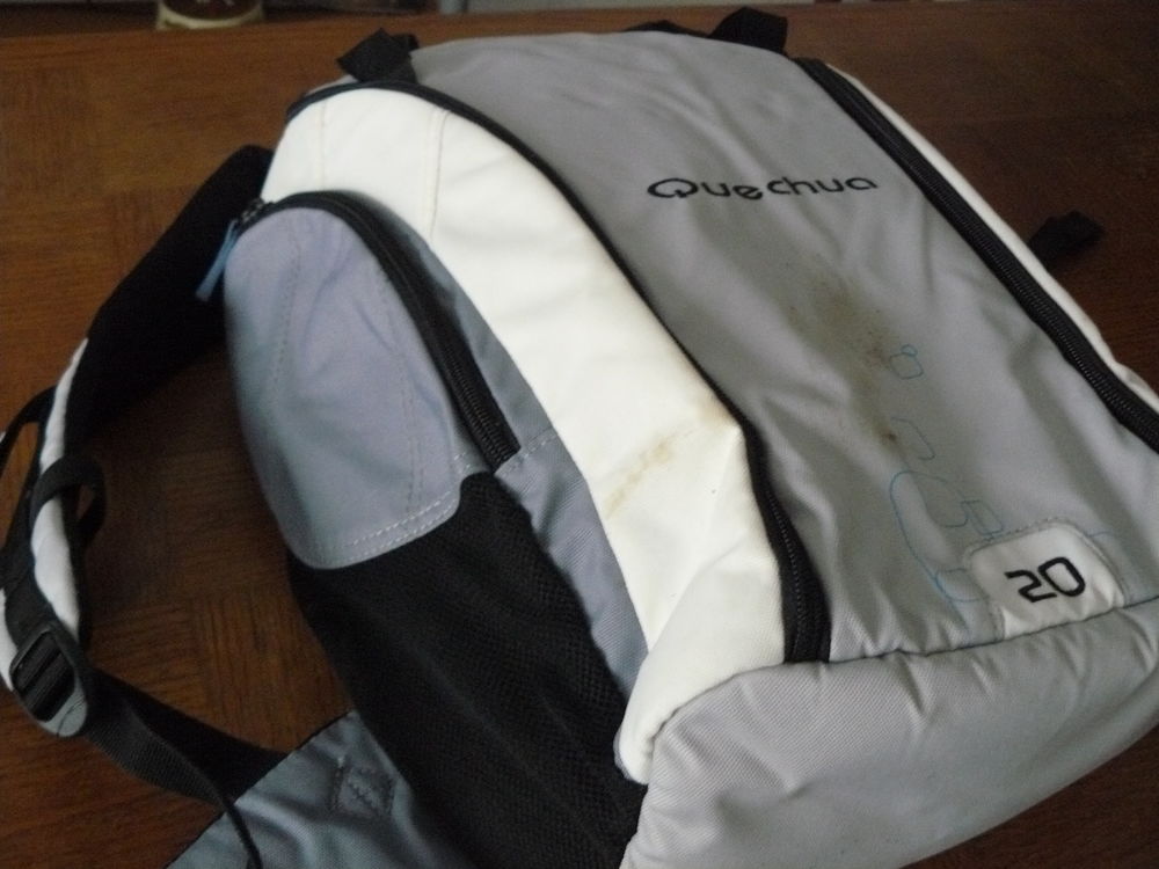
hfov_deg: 51.4
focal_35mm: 36
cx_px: 580
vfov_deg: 39.7
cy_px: 434
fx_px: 1205
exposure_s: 1/20
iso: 400
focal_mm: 6
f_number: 2.8
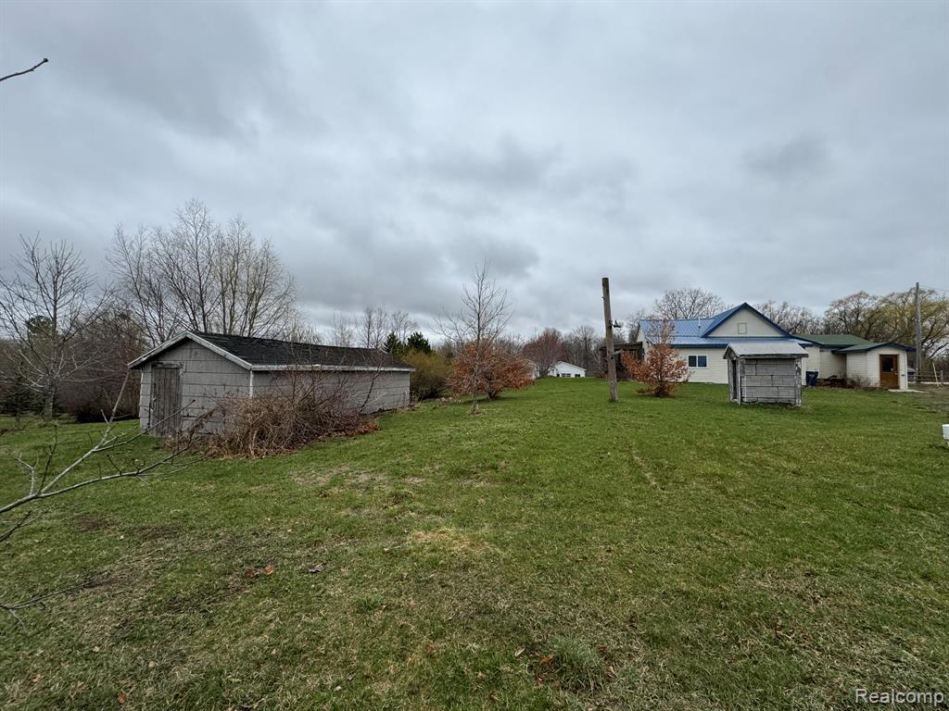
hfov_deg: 102.1
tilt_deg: +2.7
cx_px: 474
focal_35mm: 14
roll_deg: -2.7
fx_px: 384
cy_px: 356
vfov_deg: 85.7
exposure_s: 1/879
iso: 40
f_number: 2.2
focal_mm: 2.22
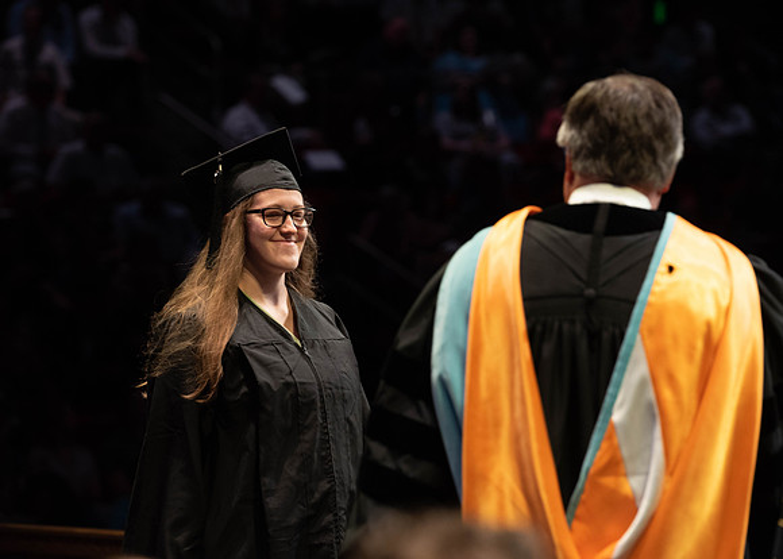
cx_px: 370
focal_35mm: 176
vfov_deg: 8.2
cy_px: 269
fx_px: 3908
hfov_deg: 11.4
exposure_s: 1/320
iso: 1600
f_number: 4.5
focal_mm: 160
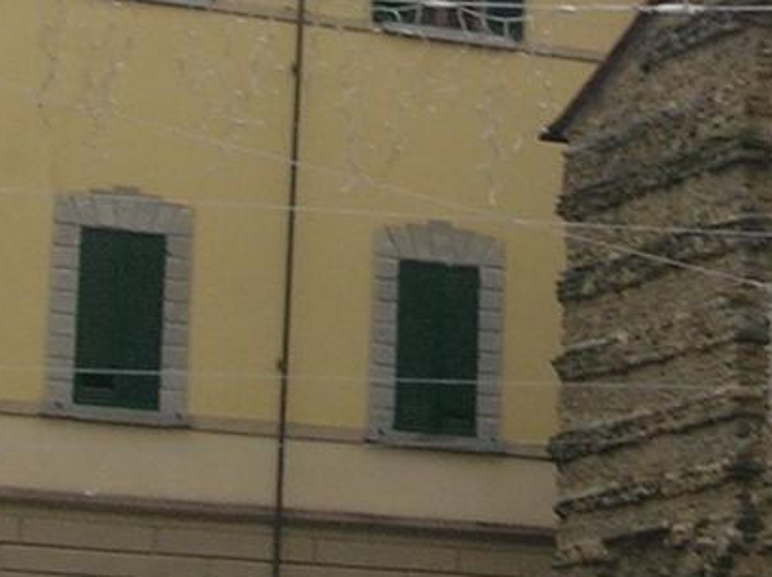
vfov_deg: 8.6
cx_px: 613
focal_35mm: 170
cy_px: -99
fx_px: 3786
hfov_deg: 11.6
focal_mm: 6
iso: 50
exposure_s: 1/64.1
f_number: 4.9
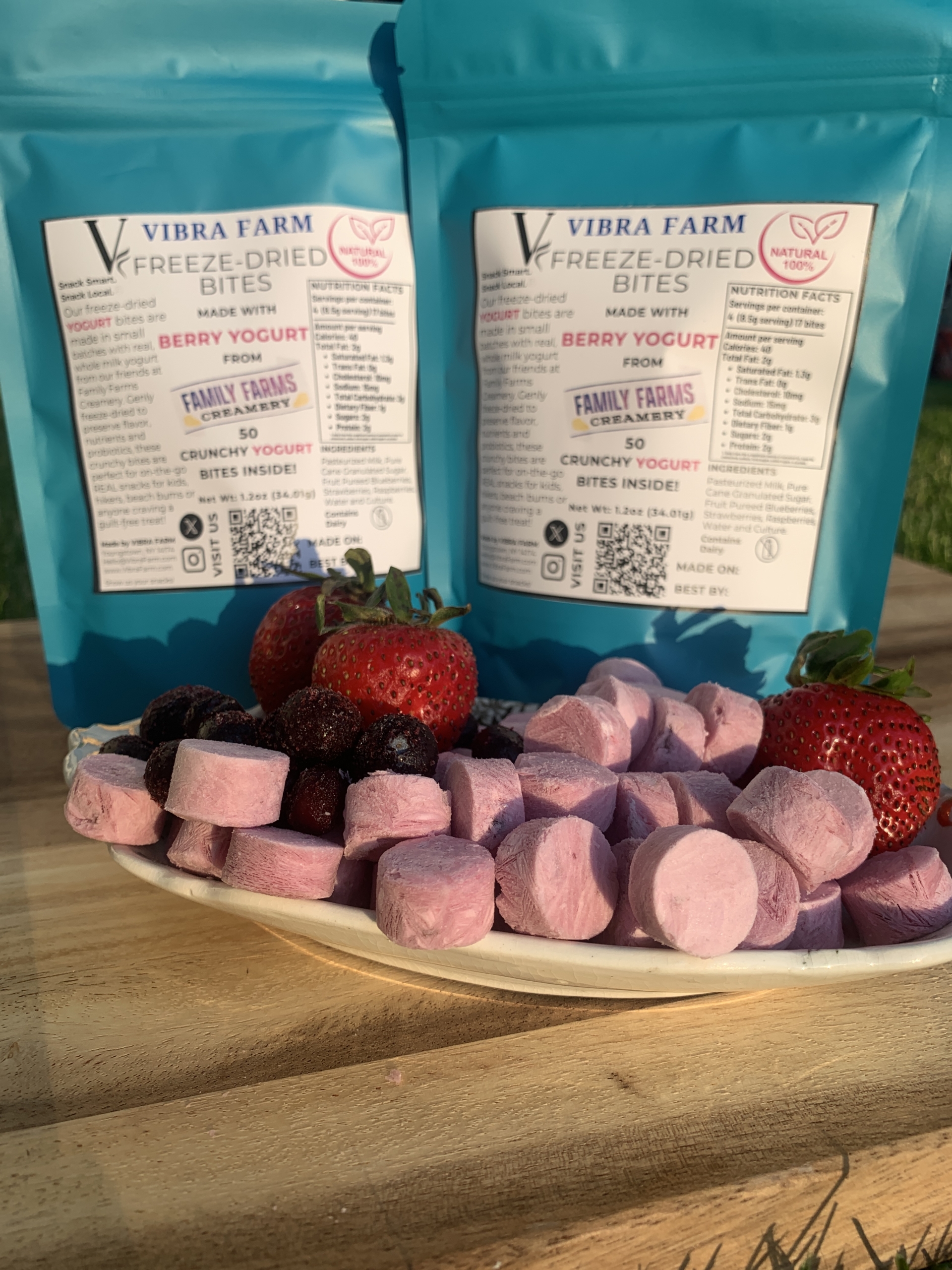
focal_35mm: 26
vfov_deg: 67.3
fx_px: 953
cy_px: 635
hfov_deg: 53.1
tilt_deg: -13.4
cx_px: 476
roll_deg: -3.4
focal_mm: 4.25
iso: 25
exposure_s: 1/467
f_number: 1.8
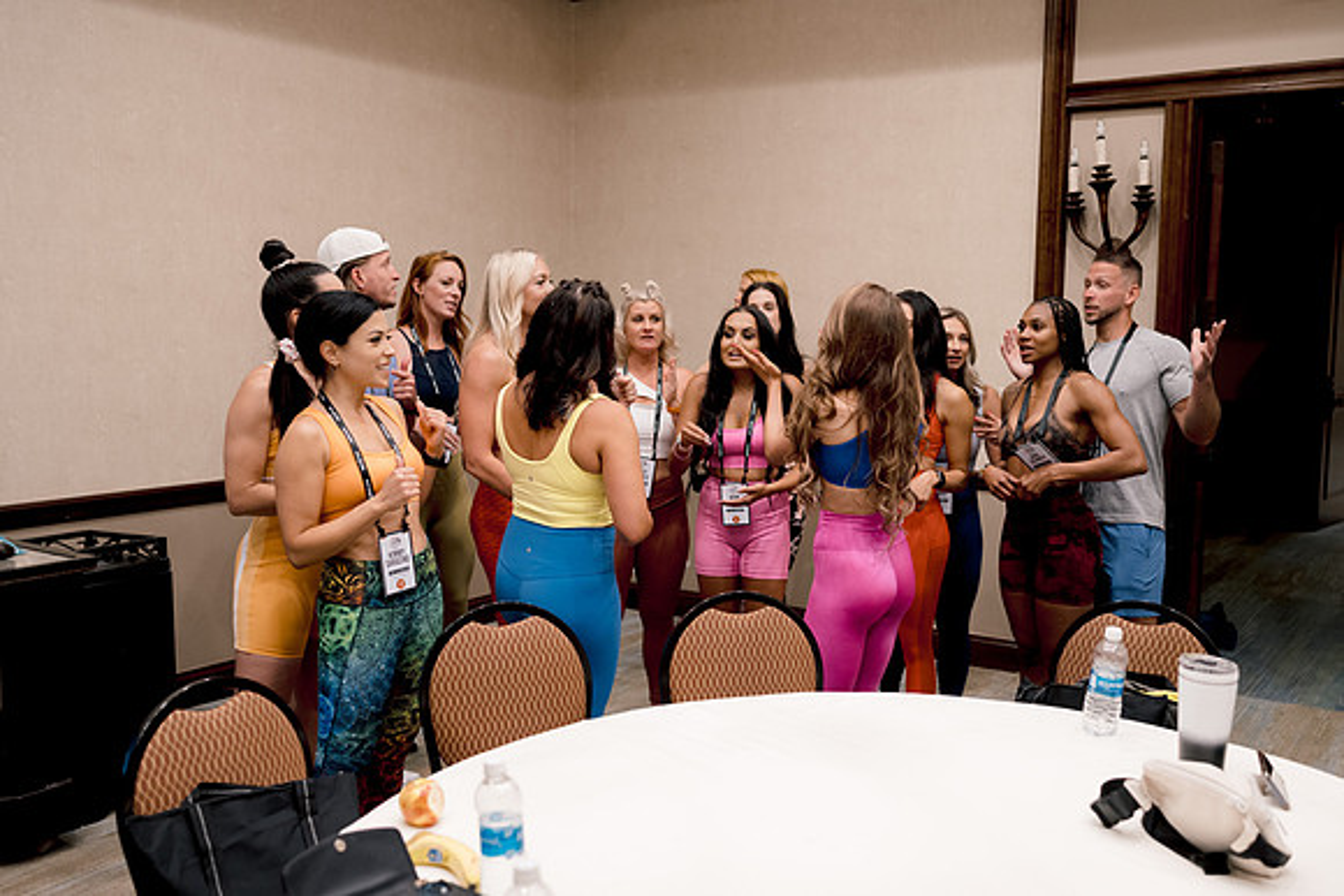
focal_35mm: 35
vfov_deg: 37.9
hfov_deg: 54.4
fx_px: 1307
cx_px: 672
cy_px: 448
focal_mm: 35
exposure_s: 1/200
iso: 800
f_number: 2.8
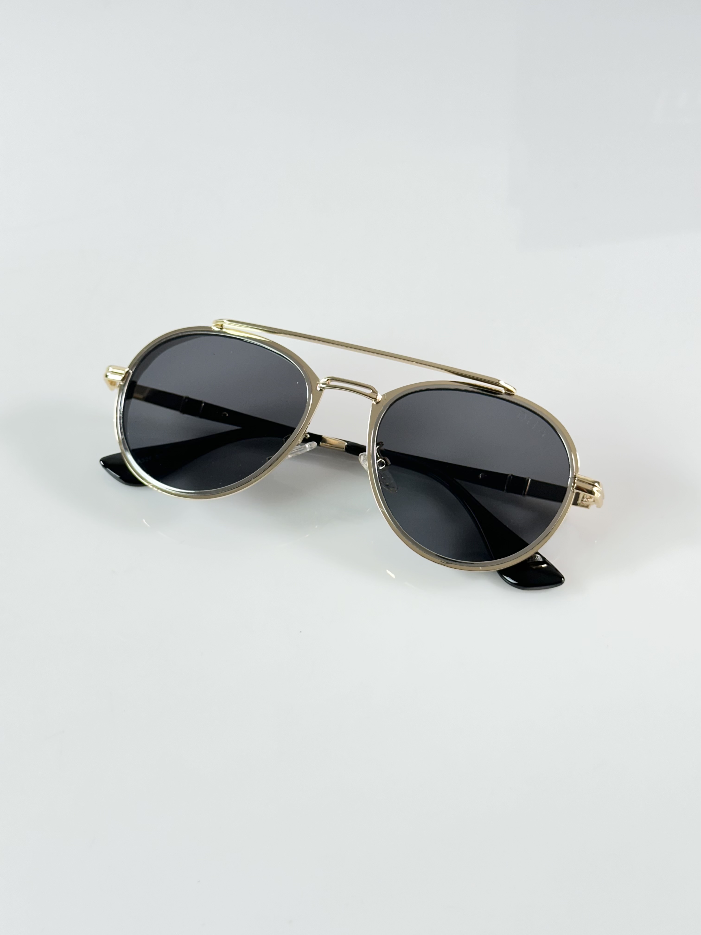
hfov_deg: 30.3
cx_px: 350
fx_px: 1296
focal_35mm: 48
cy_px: 468
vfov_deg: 39.7
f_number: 1.78
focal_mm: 6.86
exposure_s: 1/100
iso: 64
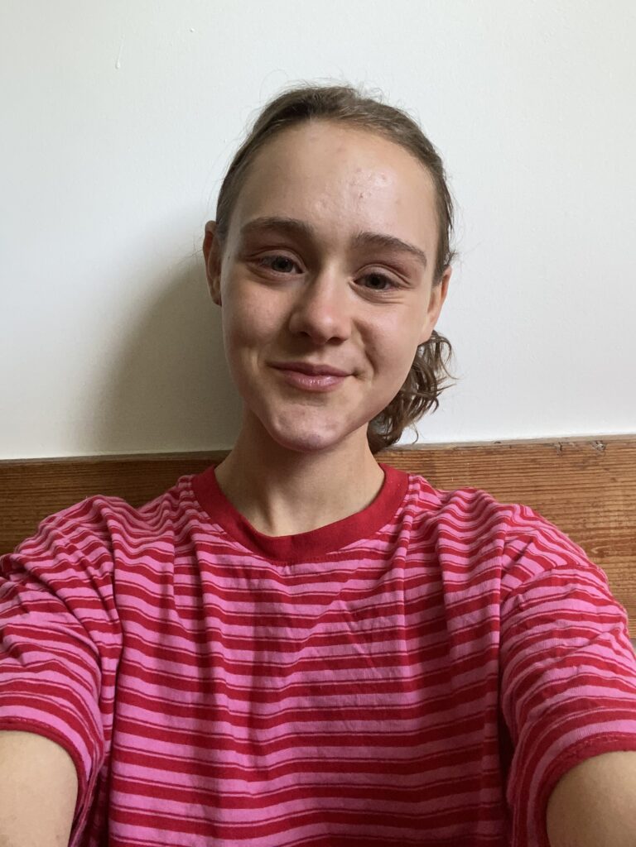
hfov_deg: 46.8
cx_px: 318
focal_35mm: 30
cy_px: 424
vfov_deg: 60.0
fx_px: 735
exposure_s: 1/60
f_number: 2.2
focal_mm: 2.71
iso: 250
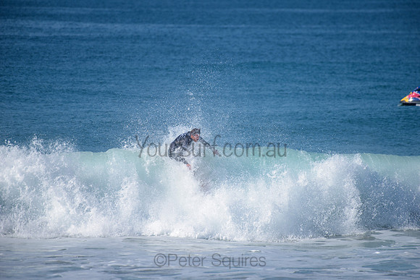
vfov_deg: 2.8
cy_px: 140
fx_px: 5834
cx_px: 210
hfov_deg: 4.1
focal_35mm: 500
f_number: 5.6
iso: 200
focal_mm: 500
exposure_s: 1/2000
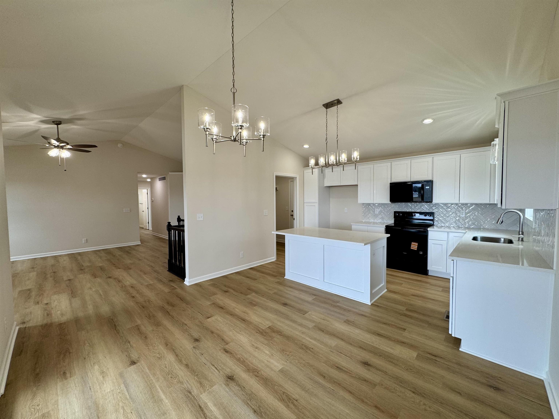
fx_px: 226
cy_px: 210
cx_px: 280
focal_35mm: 14
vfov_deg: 85.7
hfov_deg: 102.1
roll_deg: +0.3
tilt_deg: -3.0
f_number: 2.2
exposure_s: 1/120
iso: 80
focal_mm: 2.22
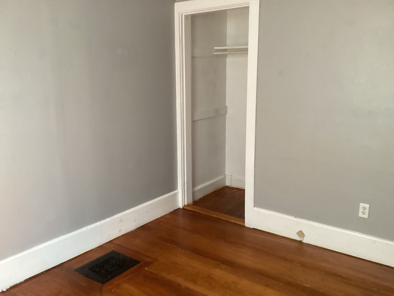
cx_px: 197
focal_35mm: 31
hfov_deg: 58.4
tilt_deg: -12.9
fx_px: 353
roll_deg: +0.5
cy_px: 148
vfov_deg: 45.4
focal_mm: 3.3
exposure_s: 1/60
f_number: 2.4
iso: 320
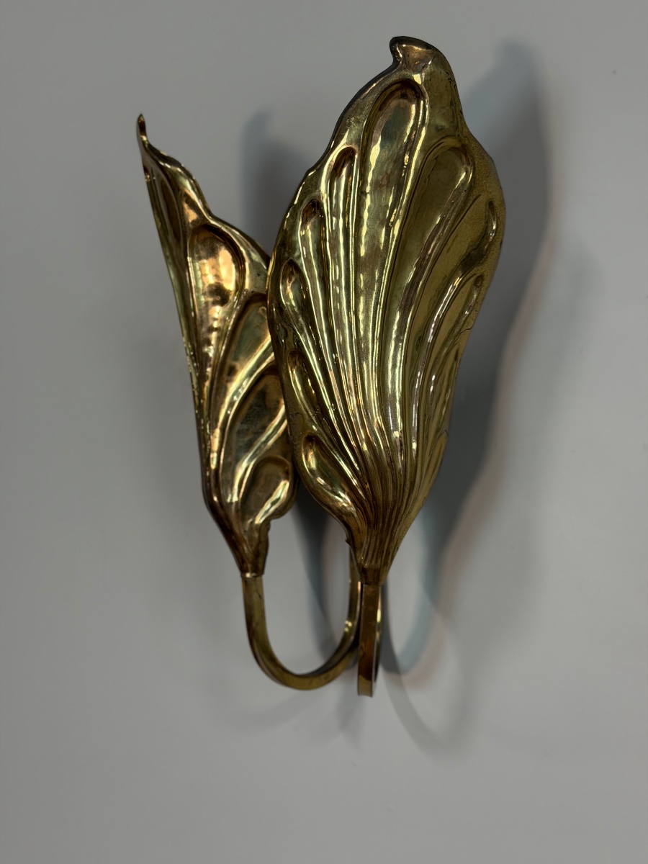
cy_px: 432
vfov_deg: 39.7
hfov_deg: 30.3
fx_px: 1198
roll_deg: -0.5
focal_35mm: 48
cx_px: 324
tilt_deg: +2.9
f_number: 1.78
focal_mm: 6.76
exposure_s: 1/50
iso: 125
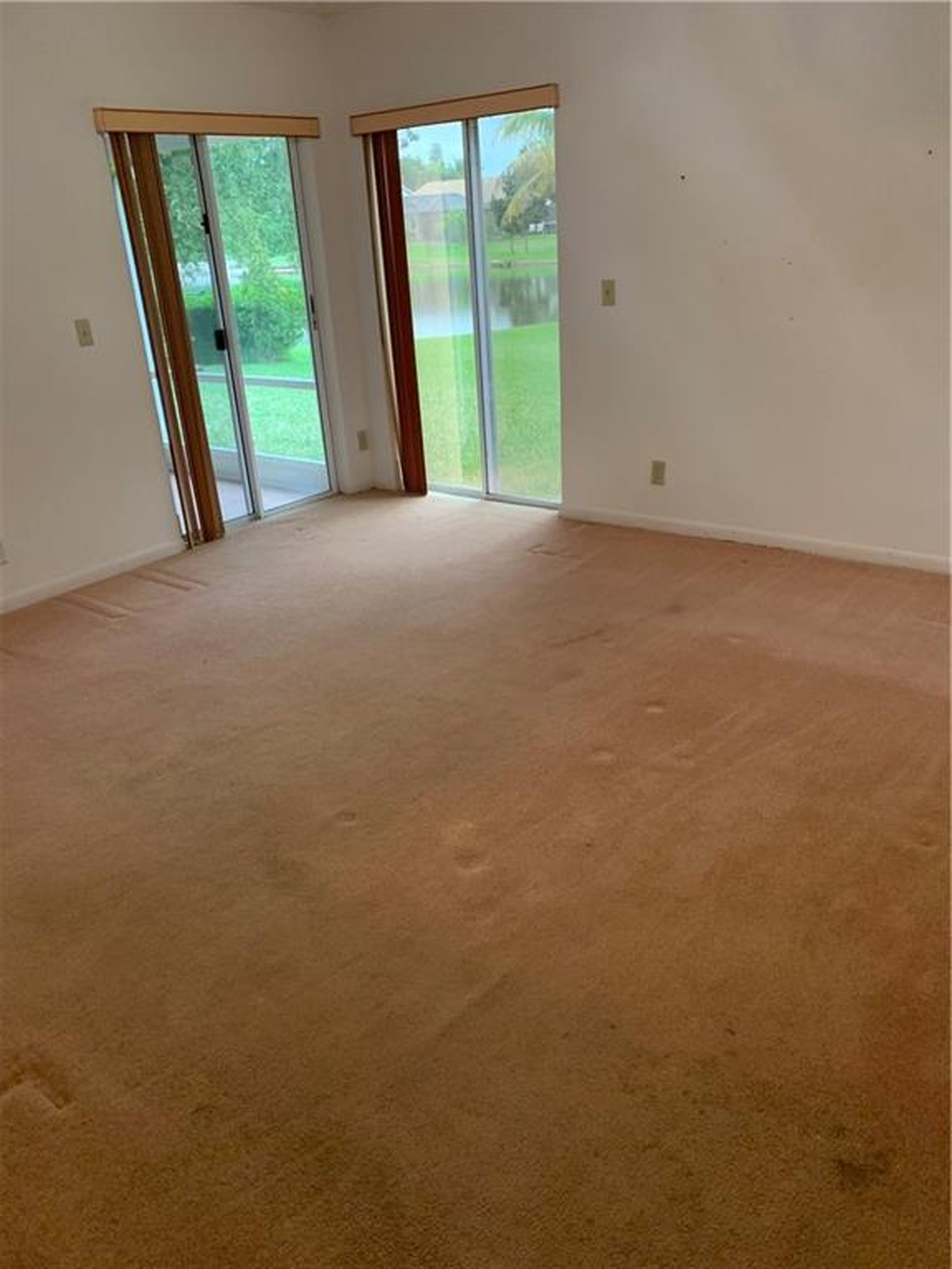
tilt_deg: -21.9
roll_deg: +4.1
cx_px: 476
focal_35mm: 26
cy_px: 634
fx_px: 953
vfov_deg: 67.3
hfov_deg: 53.1
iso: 320
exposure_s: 1/60
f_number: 1.8
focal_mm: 4.25
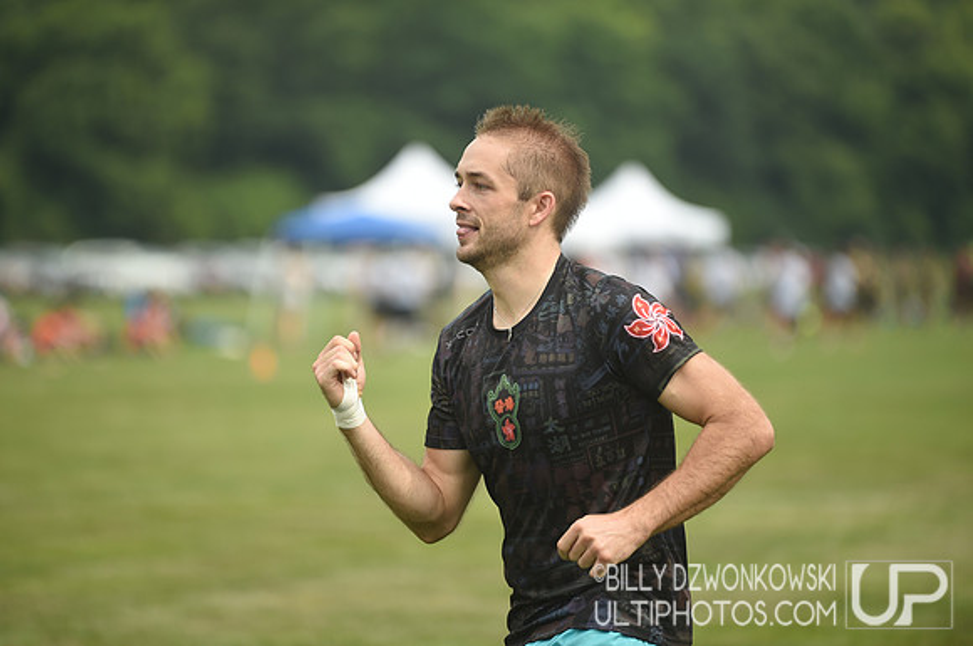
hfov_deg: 10.3
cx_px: 486
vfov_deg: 6.8
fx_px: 5398
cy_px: 323
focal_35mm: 200
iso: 320
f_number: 2.8
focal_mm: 200
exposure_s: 1/2500
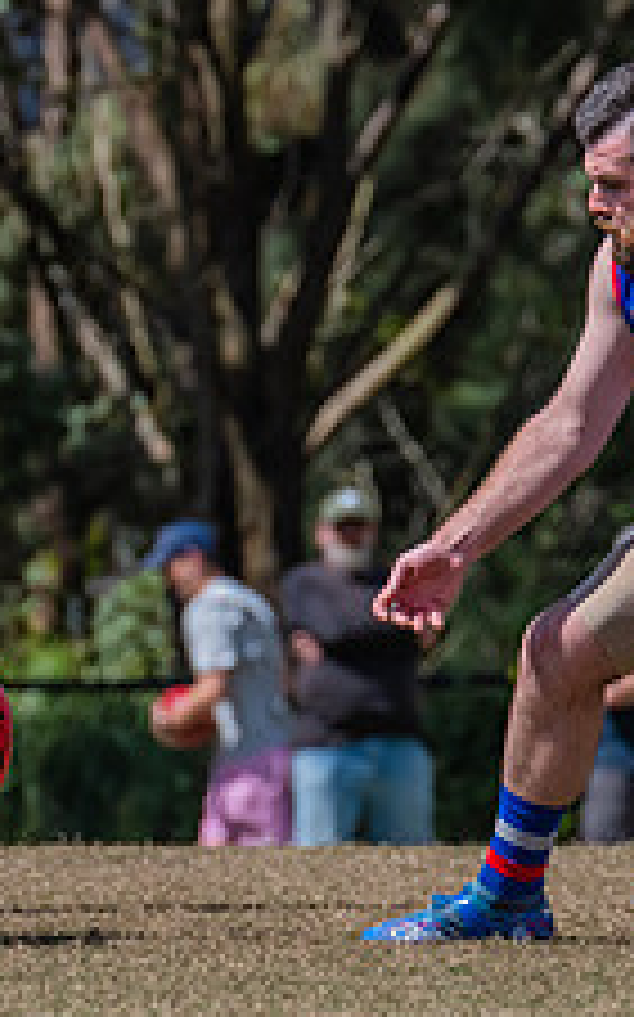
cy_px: 337
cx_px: -208
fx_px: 33383
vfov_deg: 1.7
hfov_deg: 1.1
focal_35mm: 1206
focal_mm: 420
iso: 800
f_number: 9
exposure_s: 1/1600
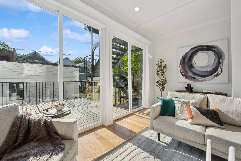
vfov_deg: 81.2
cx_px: 120
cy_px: 80
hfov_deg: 104.3
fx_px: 94
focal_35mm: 14
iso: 200
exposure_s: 1/90
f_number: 9.5
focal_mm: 14
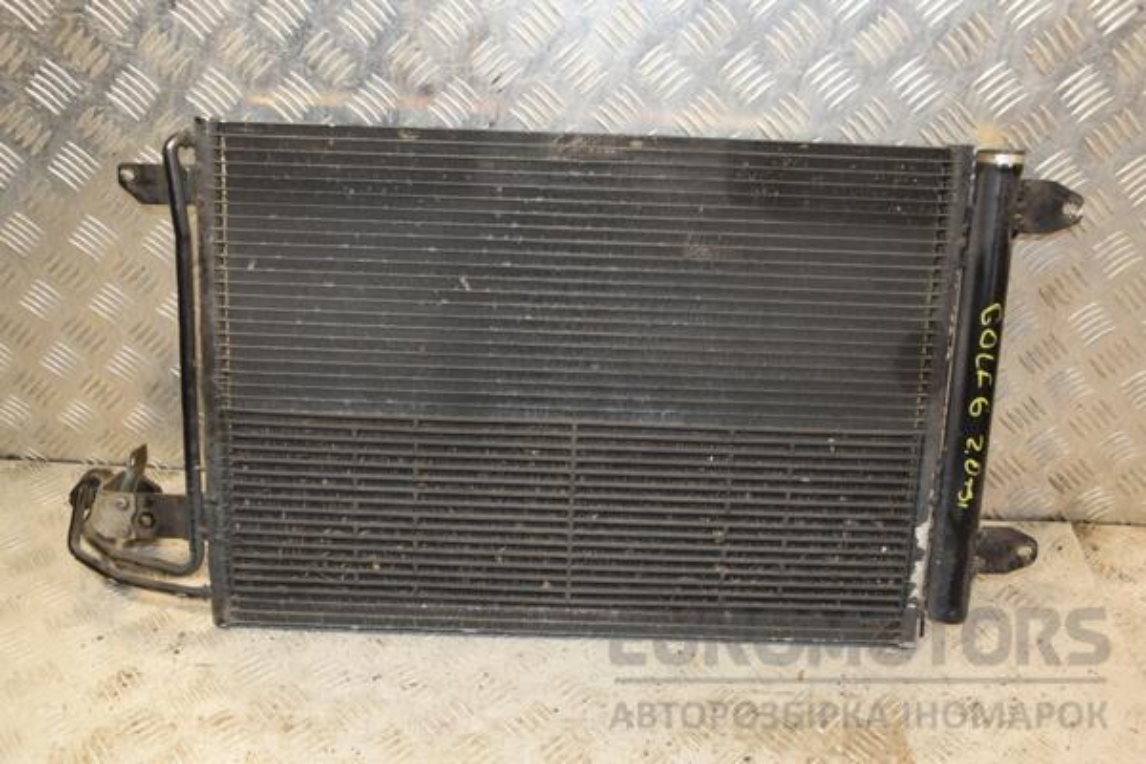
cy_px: 382
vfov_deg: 40.0
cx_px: 573
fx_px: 1050
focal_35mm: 33
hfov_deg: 57.2
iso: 800
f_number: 5
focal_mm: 22
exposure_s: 1/160
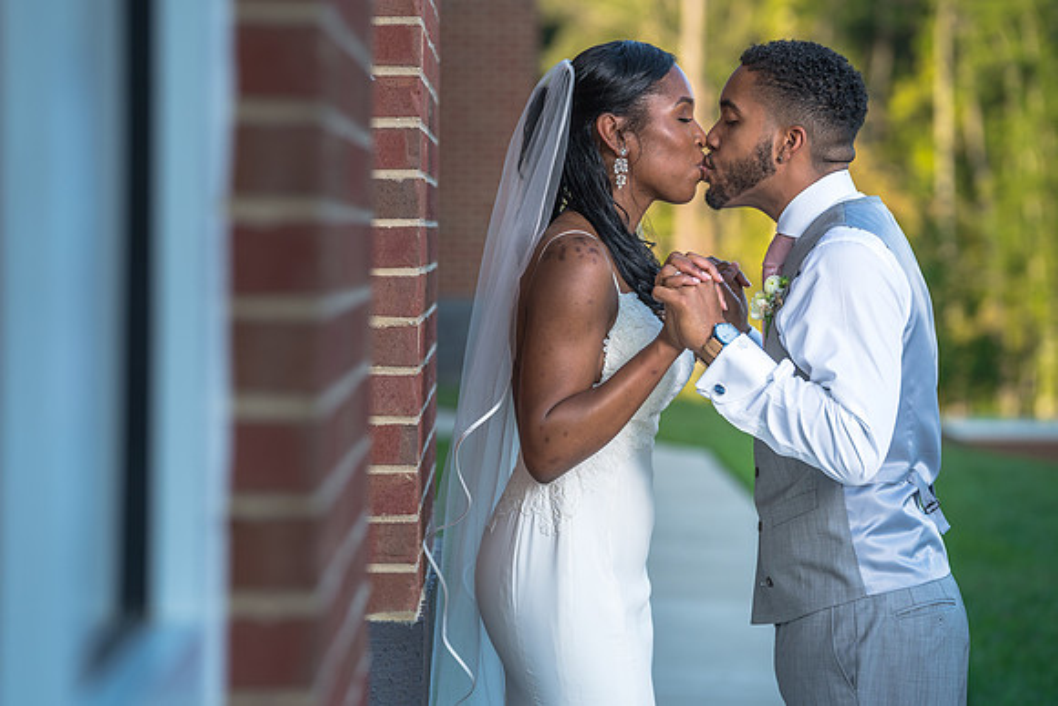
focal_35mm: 151
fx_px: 4425
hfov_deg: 13.6
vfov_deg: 9.1
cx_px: 487
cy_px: 333
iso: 100
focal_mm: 139
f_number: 4
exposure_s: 1/250
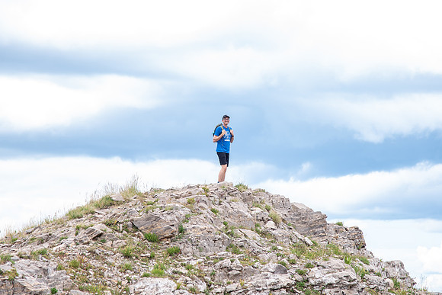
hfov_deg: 12.9
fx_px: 1953
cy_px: 136
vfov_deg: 8.6
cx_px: 220
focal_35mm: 159
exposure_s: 1/200
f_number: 4
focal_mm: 112
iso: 100
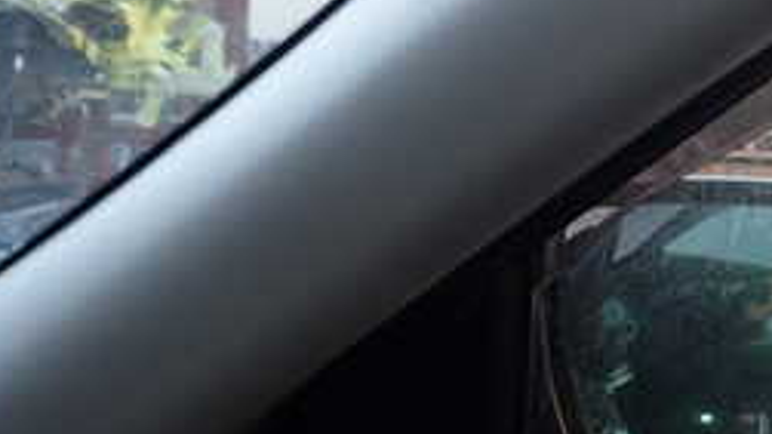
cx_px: 541
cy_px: 52
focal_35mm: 78
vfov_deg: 15.3
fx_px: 1596
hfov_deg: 27.0
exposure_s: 1/125
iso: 160
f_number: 2.3
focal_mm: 5.4
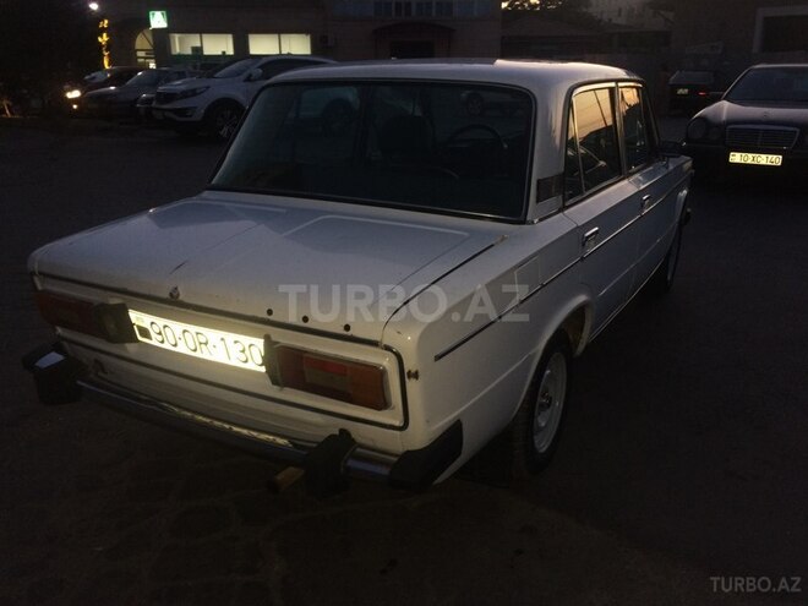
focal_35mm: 29
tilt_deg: -16.8
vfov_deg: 48.2
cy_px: 303
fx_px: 677
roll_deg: +1.0
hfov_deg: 61.7
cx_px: 404
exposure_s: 1/20
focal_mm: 4.15
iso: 64
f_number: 2.2
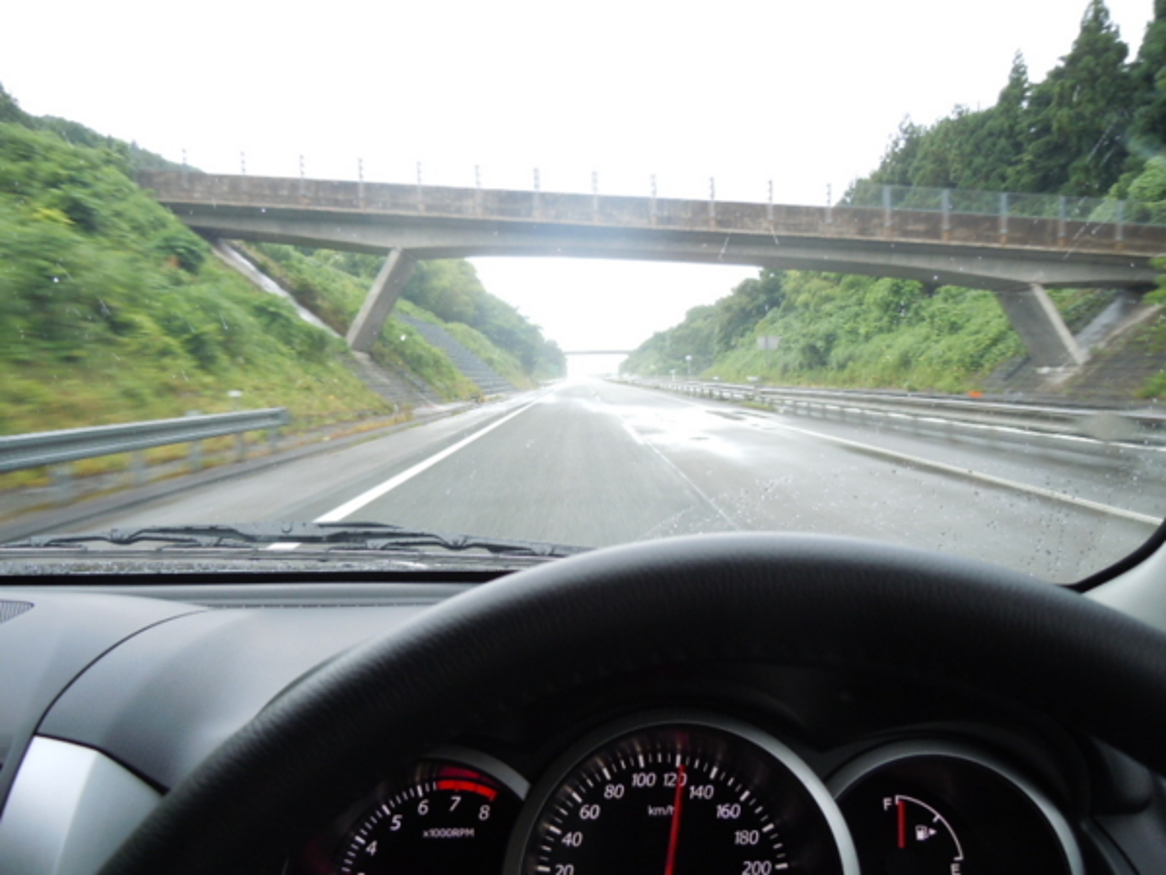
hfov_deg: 60.0
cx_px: 583
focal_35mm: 30
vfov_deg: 46.8
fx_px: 1011
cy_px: 438
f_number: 3.5
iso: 160
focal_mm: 5.4
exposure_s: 1/60
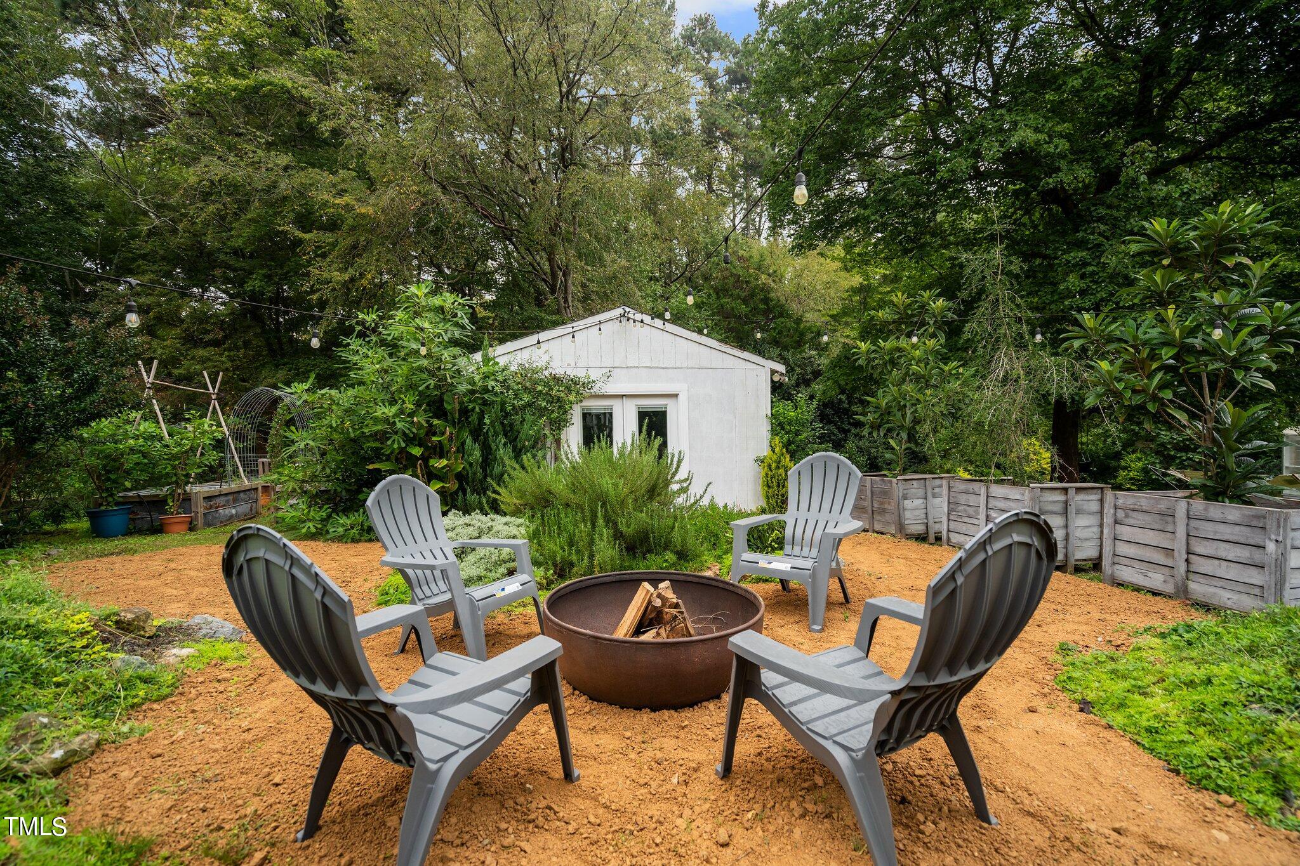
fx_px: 578
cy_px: 433
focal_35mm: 16
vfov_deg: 73.7
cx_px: 650
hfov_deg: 96.7
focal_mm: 16
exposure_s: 1/200
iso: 1000
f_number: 4
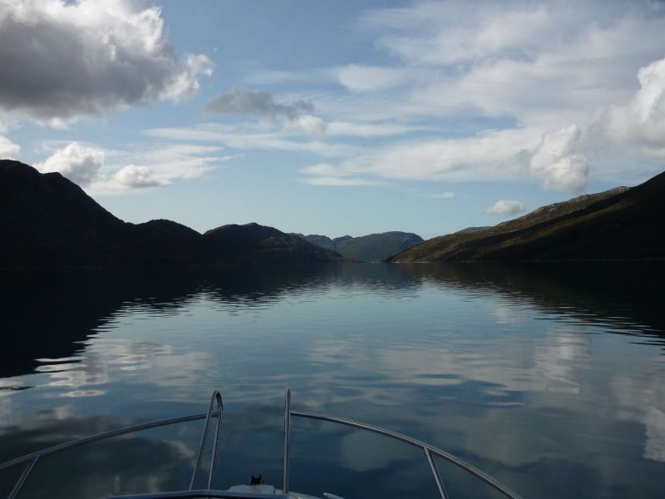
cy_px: 250
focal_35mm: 33
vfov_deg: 42.9
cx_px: 332
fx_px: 634
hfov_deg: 55.4
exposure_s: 1/320
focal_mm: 5.5
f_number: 8
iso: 100
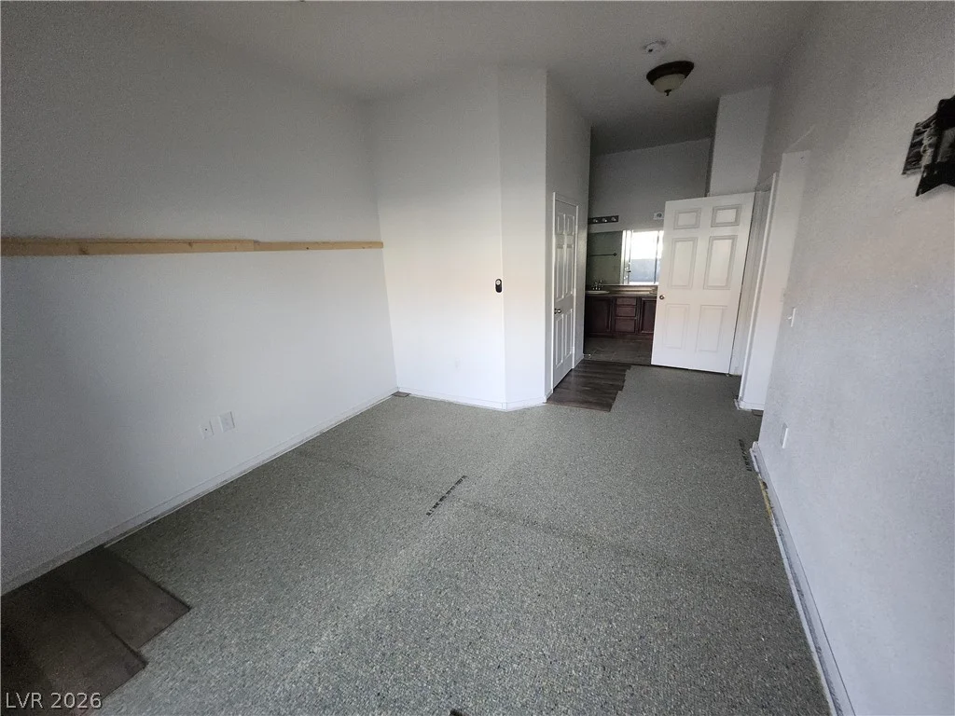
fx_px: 359
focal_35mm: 13
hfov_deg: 106.2
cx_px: 478
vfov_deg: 89.9
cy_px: 358
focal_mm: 1.74
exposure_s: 1/60
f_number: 2.2
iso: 400
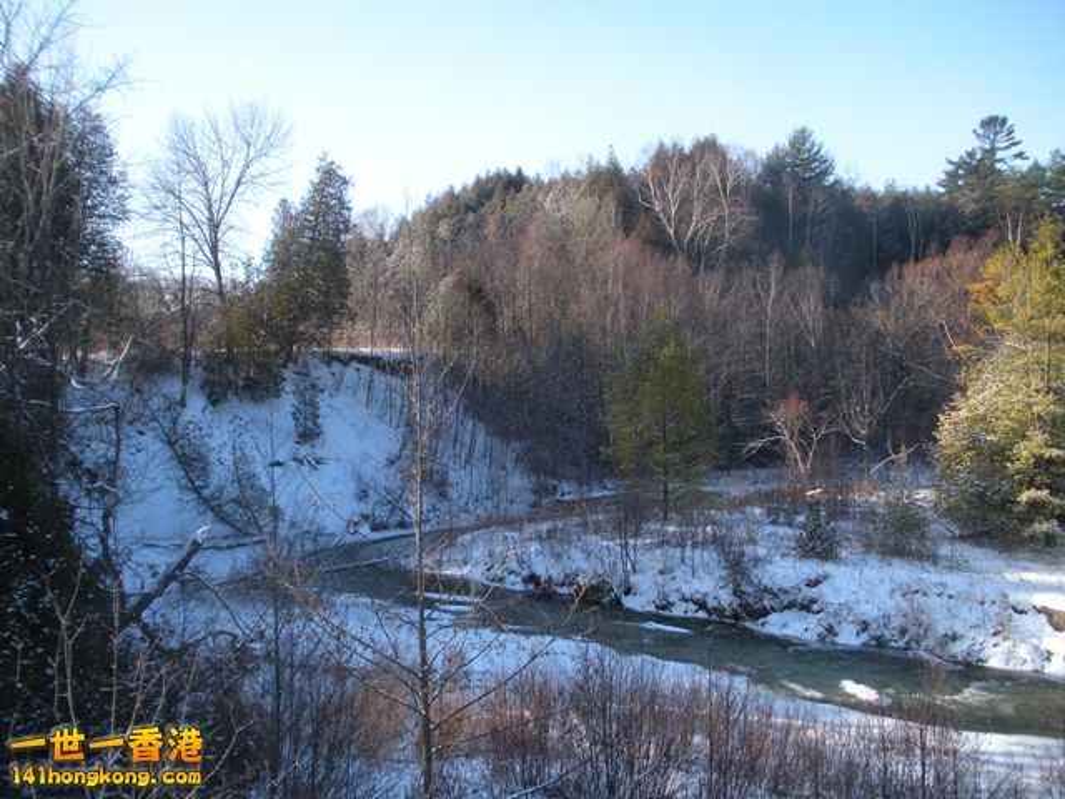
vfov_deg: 39.7
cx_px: 532
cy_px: 400
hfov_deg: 51.4
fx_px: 1108
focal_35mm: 36
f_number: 3.5
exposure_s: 1/291
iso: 64
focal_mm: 6.3
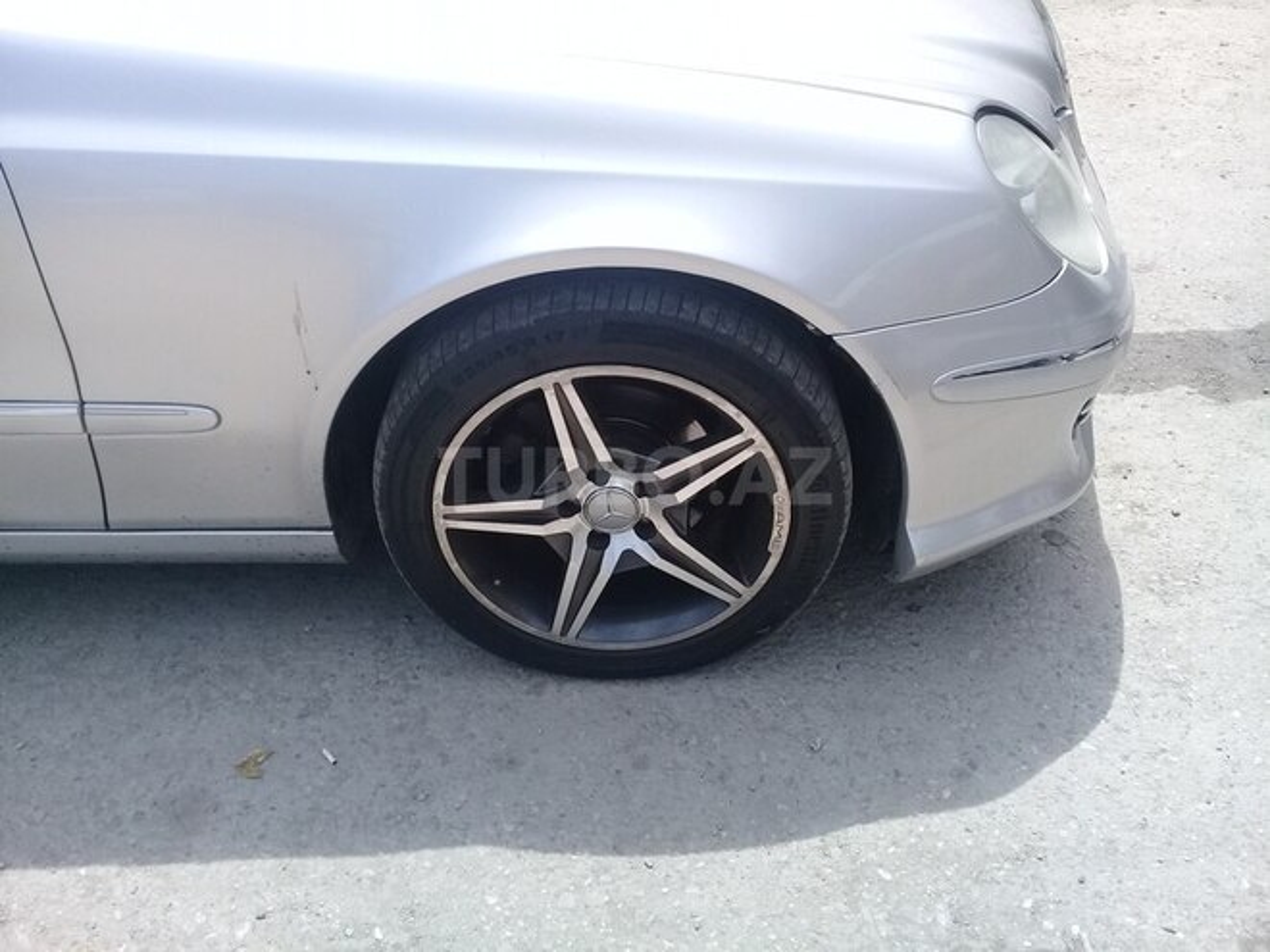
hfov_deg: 58.4
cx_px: 635
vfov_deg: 45.4
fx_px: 1137
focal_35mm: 31
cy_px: 476
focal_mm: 3.3
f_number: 2.2
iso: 50
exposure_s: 1/1048
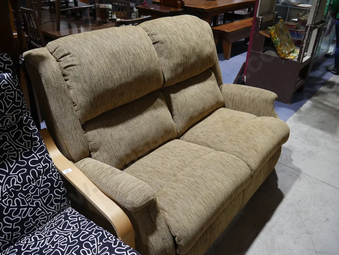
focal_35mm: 28
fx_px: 274
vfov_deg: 49.8
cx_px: 170
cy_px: 128
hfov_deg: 63.4
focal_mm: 14
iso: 320
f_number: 3.5
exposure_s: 1/60
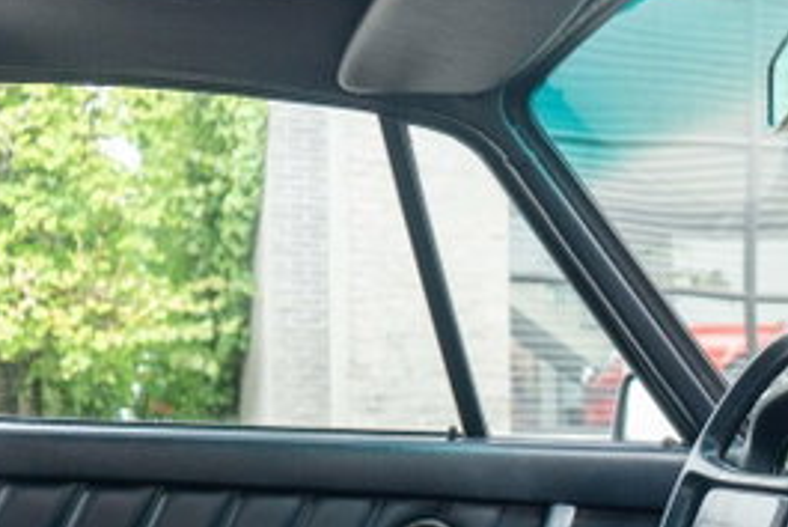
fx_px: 1774
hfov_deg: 23.4
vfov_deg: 16.5
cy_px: 554
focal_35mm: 81
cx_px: 885
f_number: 3.5
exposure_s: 1/30
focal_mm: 28
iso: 500
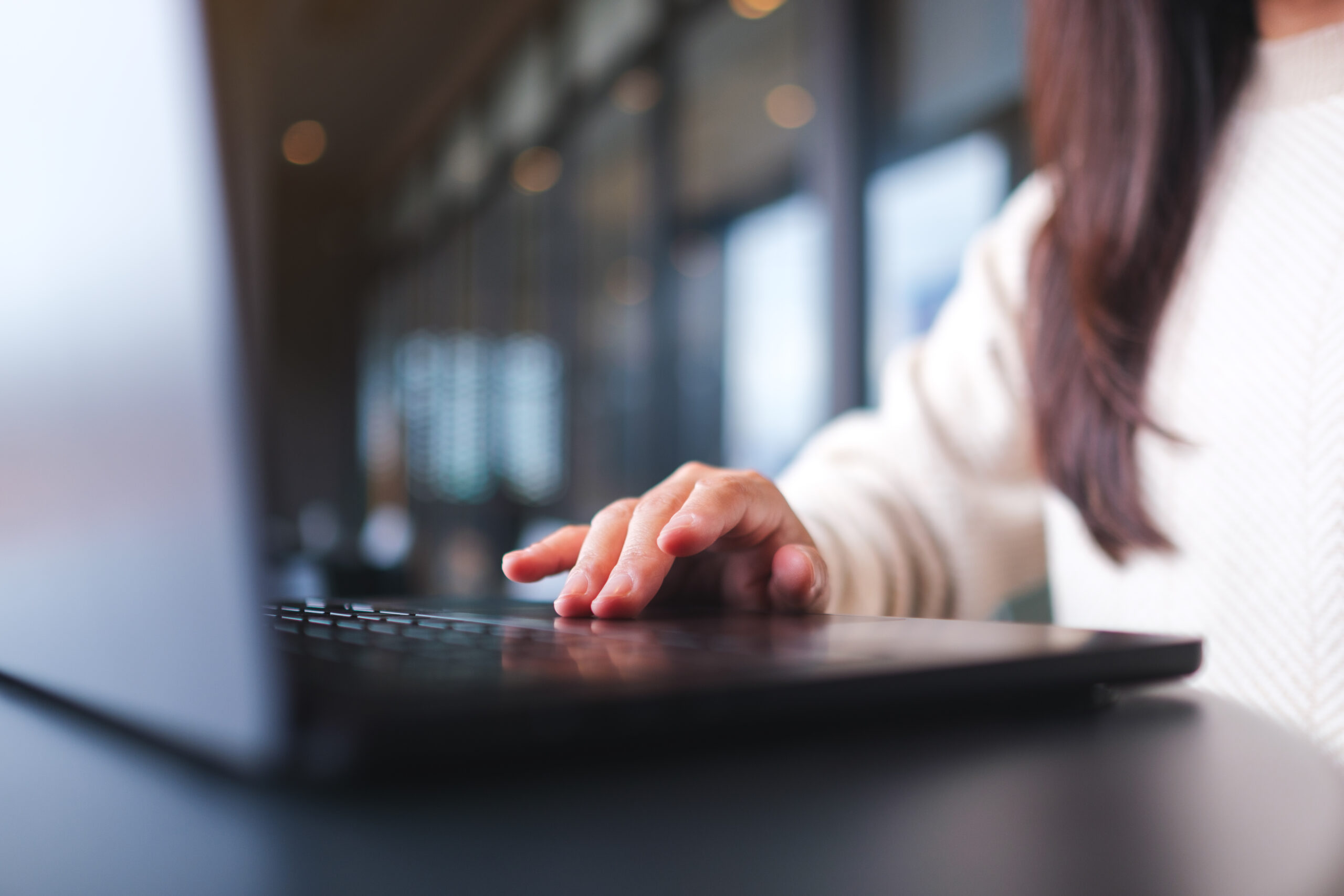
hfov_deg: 54.4
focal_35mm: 35
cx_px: 672
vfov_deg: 37.9
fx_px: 1307
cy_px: 448
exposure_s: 1/400
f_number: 1.4
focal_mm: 23
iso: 160
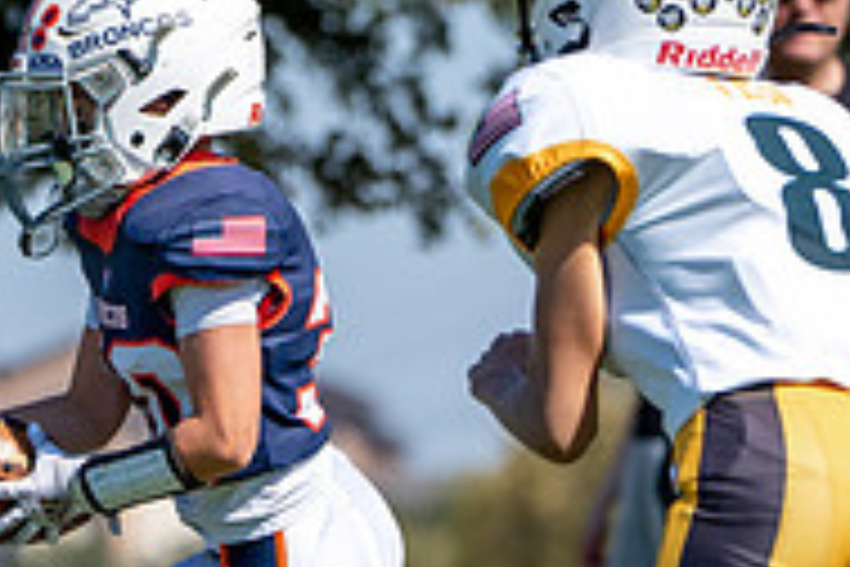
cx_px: 217
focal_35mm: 961
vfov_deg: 1.4
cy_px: 300
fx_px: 22689
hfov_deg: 2.1
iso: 250
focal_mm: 232
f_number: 5.6
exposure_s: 1/1600
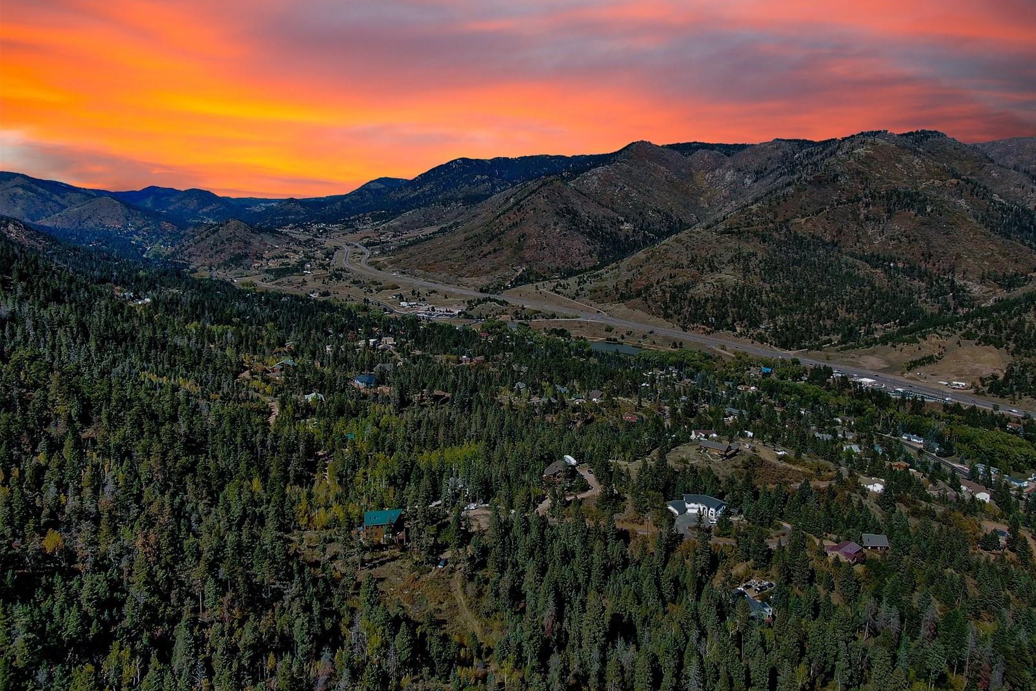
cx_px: 518
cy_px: 326
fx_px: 719
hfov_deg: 71.5
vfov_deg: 51.3
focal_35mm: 25
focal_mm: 4.39
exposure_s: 1/50
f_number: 2.8
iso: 100
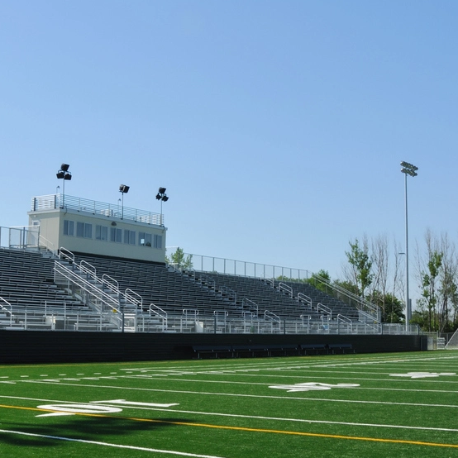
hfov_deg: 32.5
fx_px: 778
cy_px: 222
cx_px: 148
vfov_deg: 32.8
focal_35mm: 52
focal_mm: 18
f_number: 16
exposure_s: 1/100
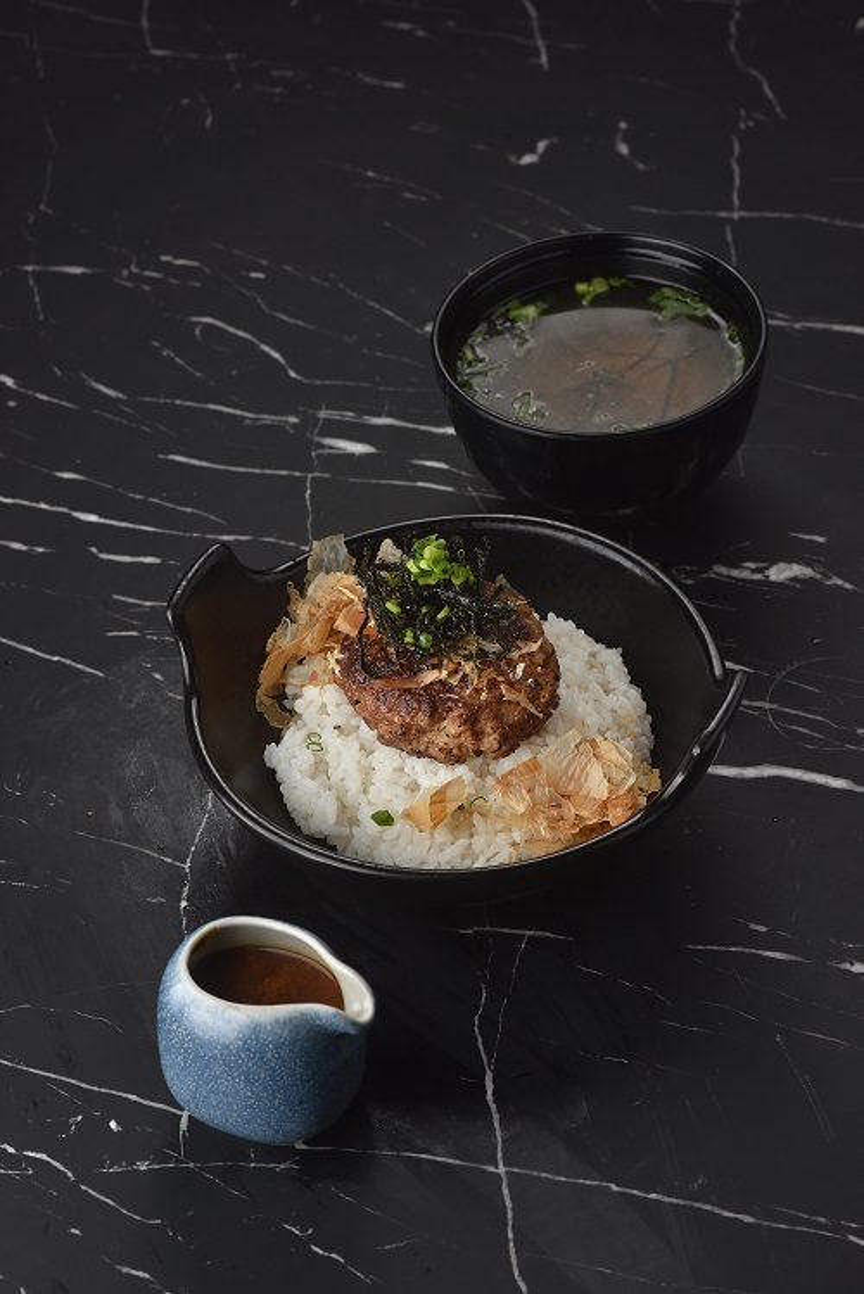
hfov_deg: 13.7
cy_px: 647
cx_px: 432
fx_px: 3596
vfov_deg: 20.4
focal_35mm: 100
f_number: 14
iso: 250
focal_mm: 100
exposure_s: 1/80
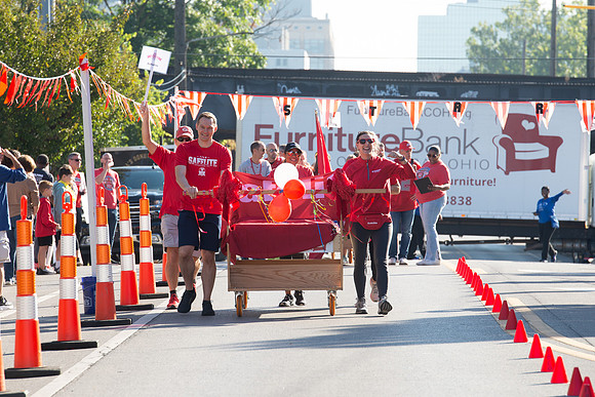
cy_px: 188
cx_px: 293
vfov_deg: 5.8
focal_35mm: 236
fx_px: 3899
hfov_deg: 8.7
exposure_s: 1/250
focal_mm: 200
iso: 200
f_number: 7.1
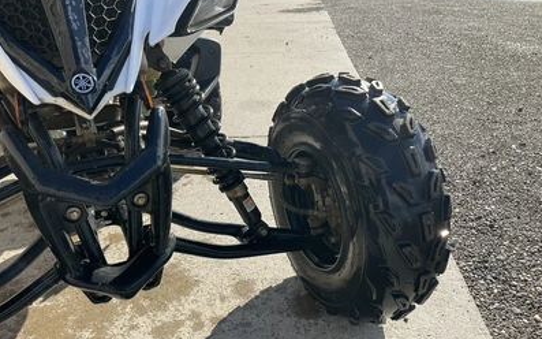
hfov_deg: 61.2
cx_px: 272
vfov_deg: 40.5
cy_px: 198
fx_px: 458
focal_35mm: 31
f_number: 1.8
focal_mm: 3
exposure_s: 1/997
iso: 25
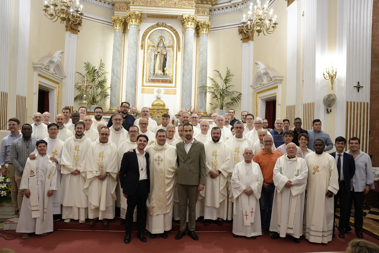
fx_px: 306
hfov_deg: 63.5
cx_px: 190
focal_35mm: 29
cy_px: 126
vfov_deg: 44.8
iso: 1250
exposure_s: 1/160
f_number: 4
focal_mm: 29.1
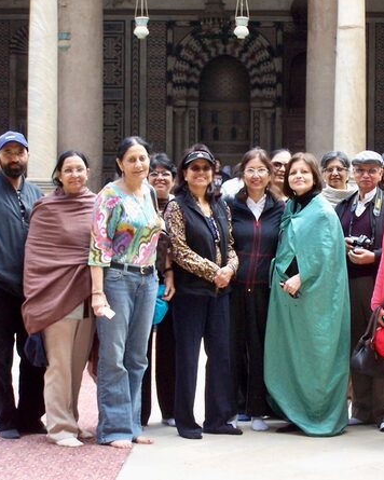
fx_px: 1534
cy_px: 238
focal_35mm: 108
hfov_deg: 14.2
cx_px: 318
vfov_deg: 17.8
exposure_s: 1/125
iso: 140
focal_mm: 13.7
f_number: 3.2
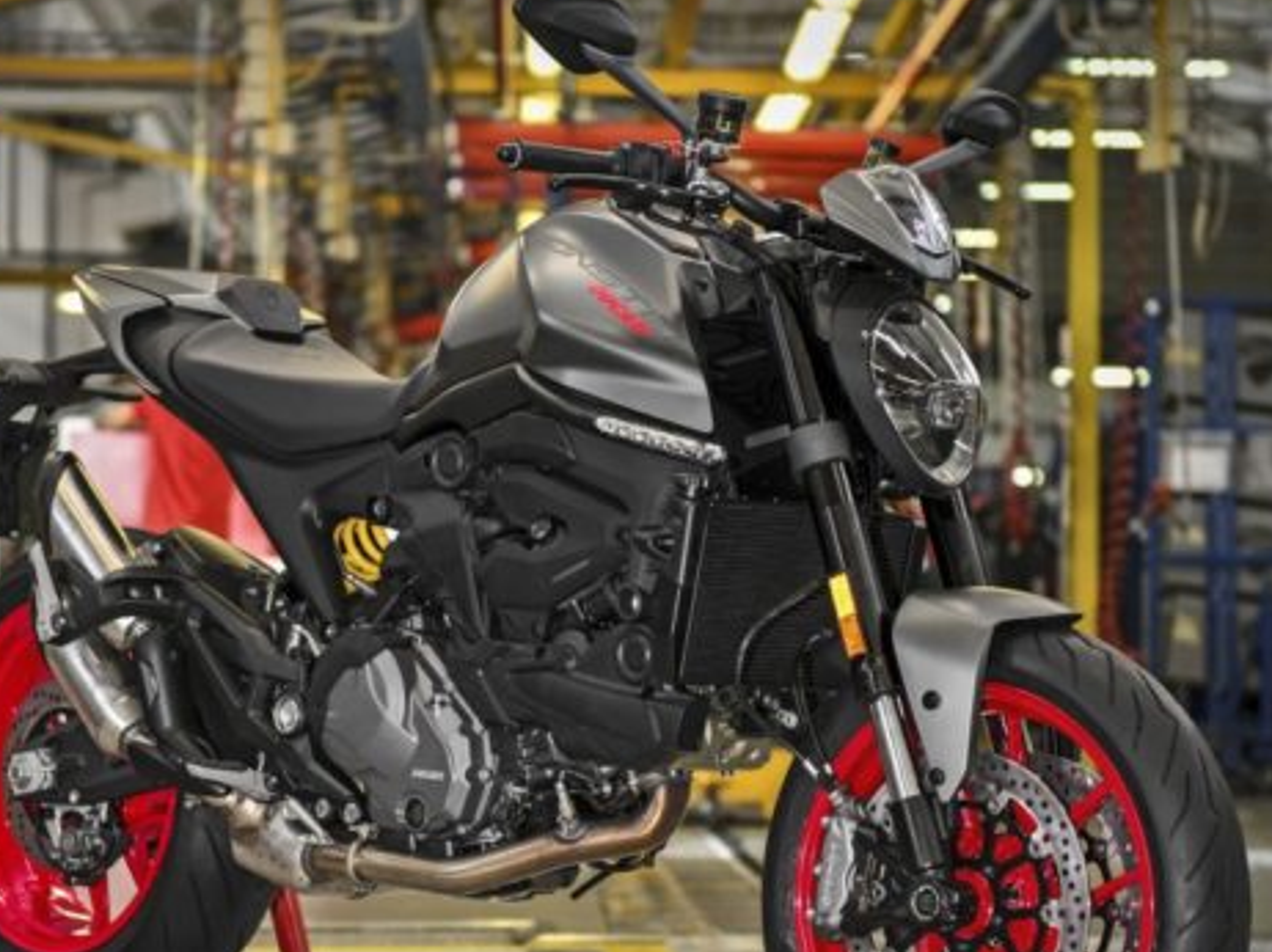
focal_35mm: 112
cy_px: 616
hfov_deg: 17.5
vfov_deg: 13.2
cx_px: 443
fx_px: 4113
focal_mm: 70
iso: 640
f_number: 2.8
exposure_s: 1/250
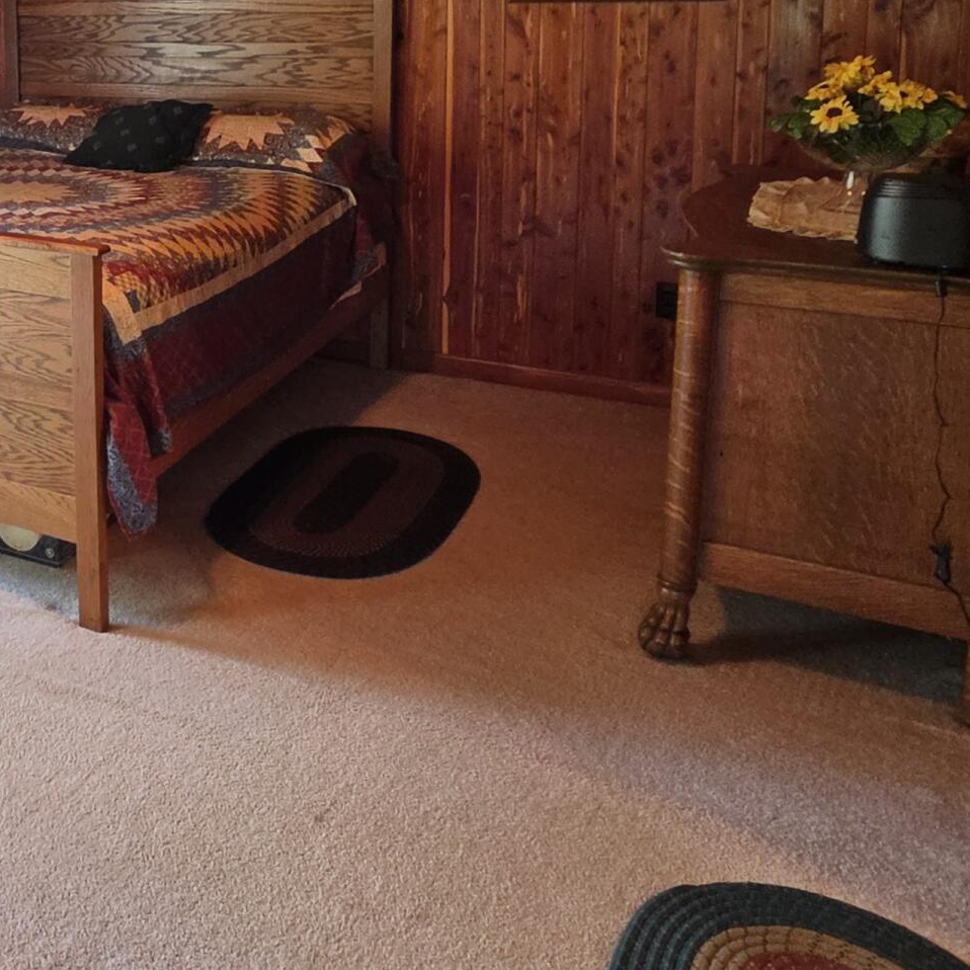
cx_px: -58
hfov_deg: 39.1
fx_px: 1141
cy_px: 140
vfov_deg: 43.0
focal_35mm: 36
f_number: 1.9
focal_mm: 2.2
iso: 160
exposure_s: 1/60
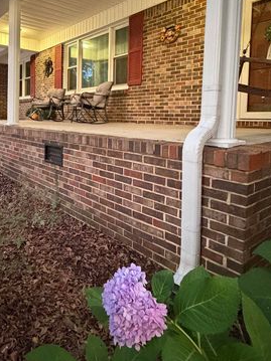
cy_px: 135
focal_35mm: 26
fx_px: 272
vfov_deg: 66.3
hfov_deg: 51.8
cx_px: 86
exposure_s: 1/40
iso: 1000
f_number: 2.2
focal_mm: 2.22
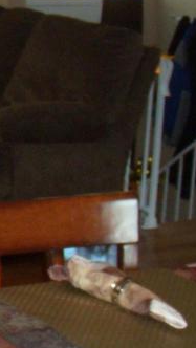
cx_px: -236
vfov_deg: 17.7
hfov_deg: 9.2
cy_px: 172
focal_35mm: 121
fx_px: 1117
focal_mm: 6.4
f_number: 3.6
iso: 250
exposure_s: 1/30
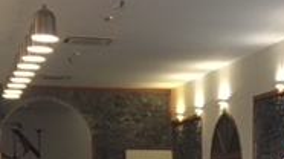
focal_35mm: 109
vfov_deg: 10.7
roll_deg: -0.2
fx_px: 820
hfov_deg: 19.1
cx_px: 281
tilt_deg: -4.2
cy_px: 238
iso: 200
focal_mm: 4.15
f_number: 2.2
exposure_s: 1/17
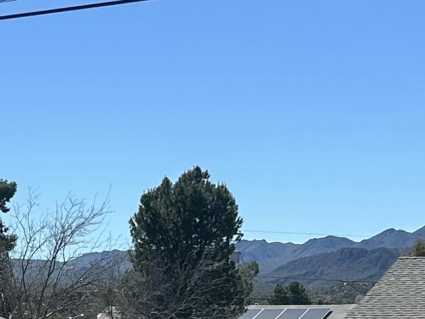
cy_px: 399
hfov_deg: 15.4
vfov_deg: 11.7
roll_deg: -0.1
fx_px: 1523
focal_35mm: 124
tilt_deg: -3.3
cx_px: -61
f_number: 1.5
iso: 50
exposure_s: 1/5319
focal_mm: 5.7
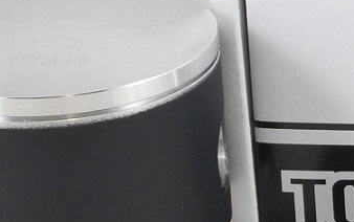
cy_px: 82
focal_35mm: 216
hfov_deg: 9.4
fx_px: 2086
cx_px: 543
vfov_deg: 6.1
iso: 560
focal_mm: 14.7
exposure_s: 1/125
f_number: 4.2
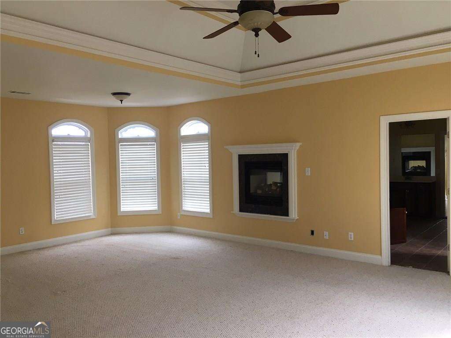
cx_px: 226
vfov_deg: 48.2
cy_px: 169
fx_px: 378
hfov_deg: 61.7
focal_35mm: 29
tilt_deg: -2.8
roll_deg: +1.5
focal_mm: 4.15
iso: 32
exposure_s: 1/40
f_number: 2.2
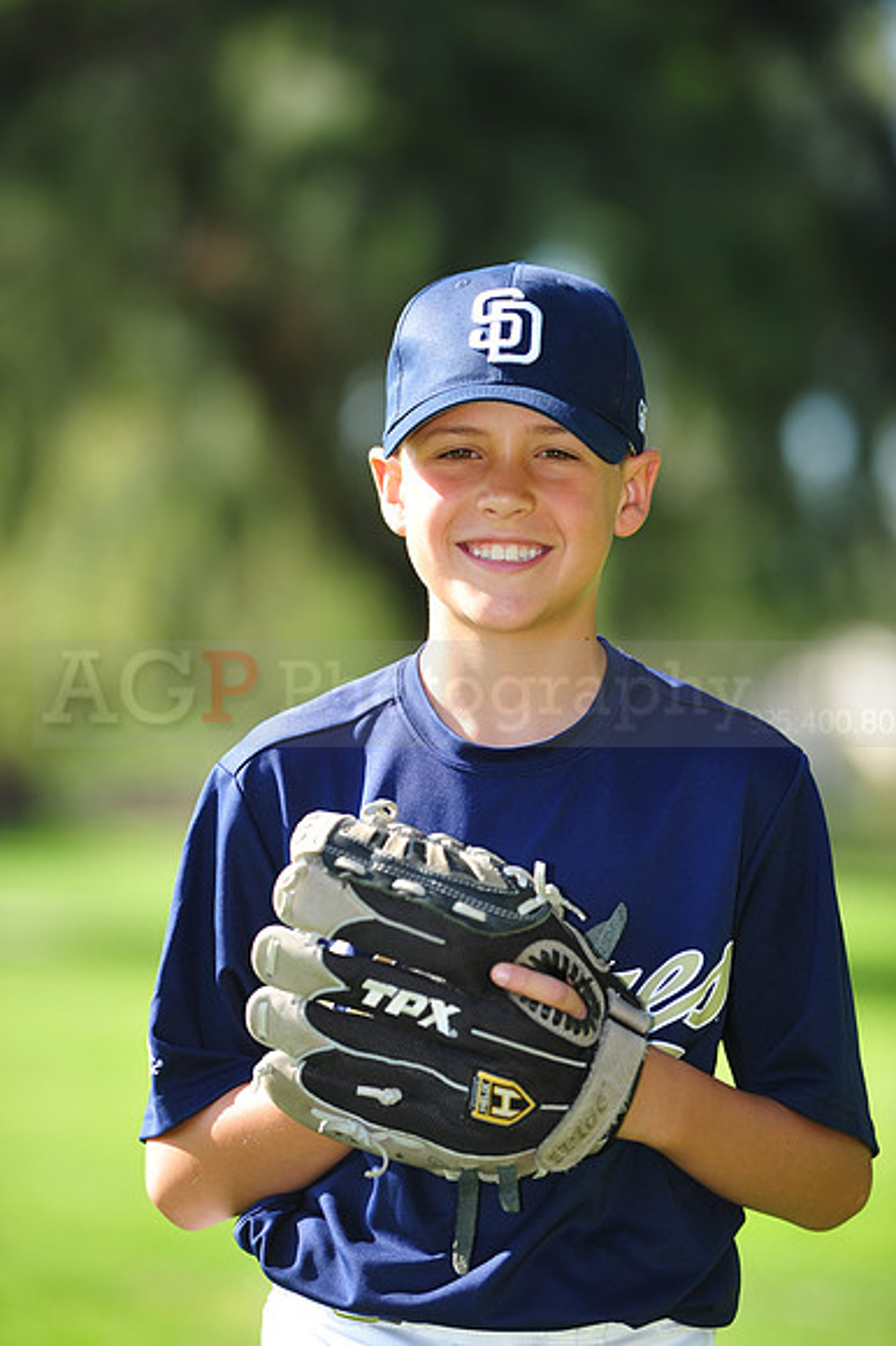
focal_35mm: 200
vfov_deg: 10.3
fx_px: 7475
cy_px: 673
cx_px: 448
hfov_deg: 6.9
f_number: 4.5
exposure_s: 1/500
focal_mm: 200
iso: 200
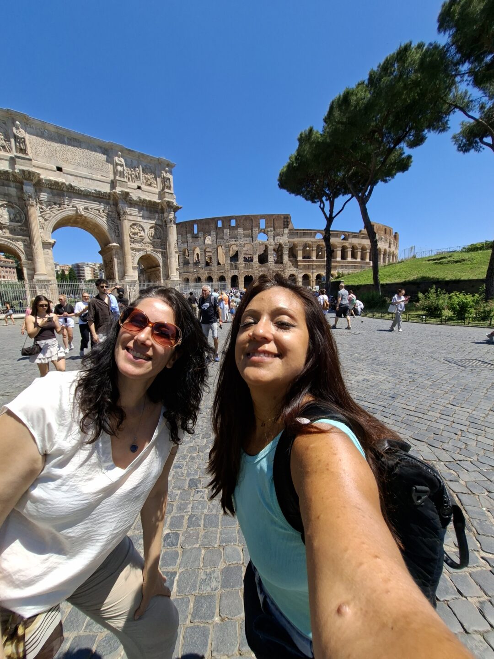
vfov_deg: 106.2
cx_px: 247
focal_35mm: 13
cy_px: 330
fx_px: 247
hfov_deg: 89.9
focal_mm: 1.74
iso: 40
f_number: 2.2
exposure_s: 1/1009
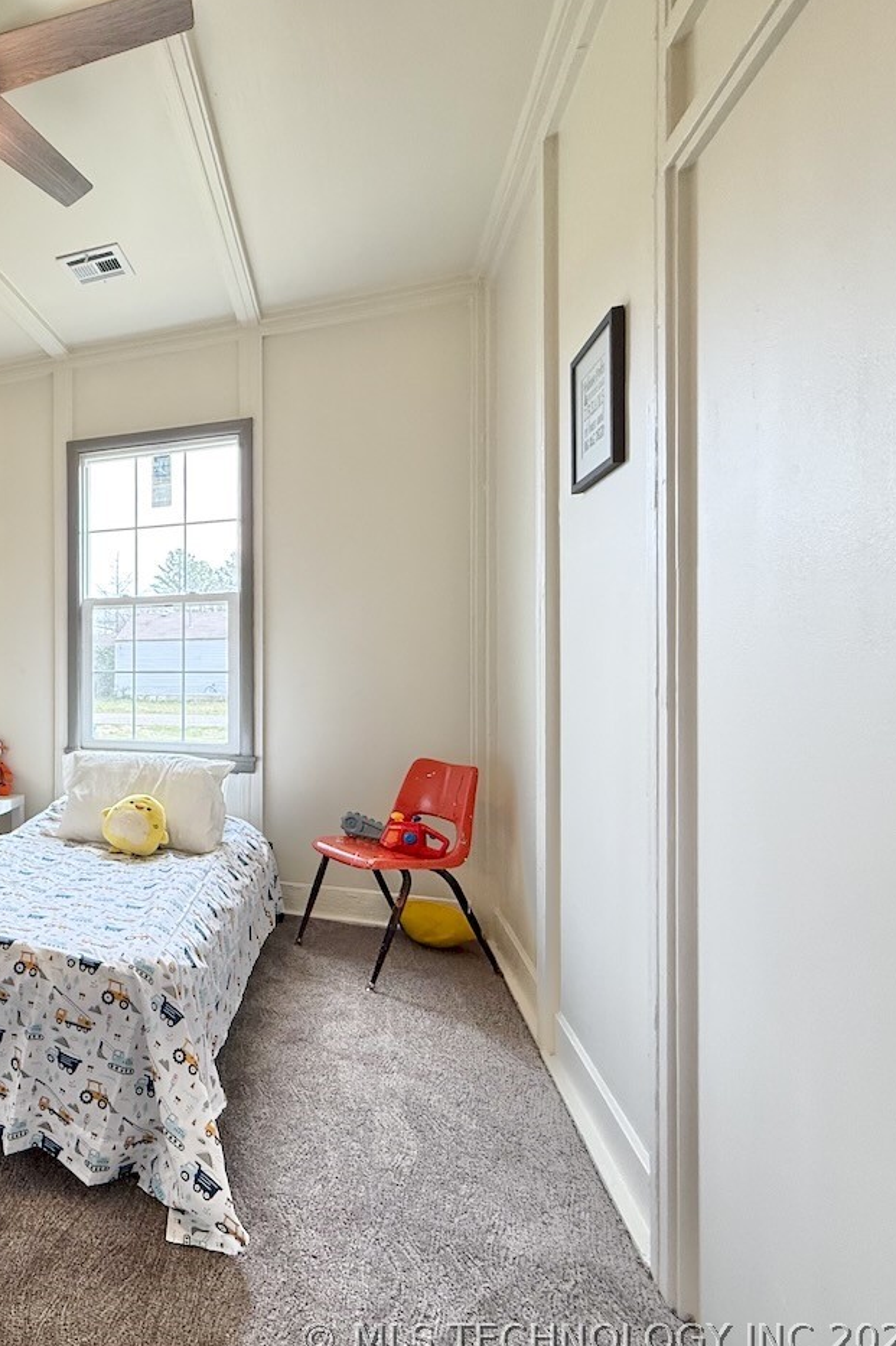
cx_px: 16
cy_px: 676
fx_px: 747
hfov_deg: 50.9
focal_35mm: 20
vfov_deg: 84.0
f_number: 2.2
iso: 250
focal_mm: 2.22
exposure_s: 1/120
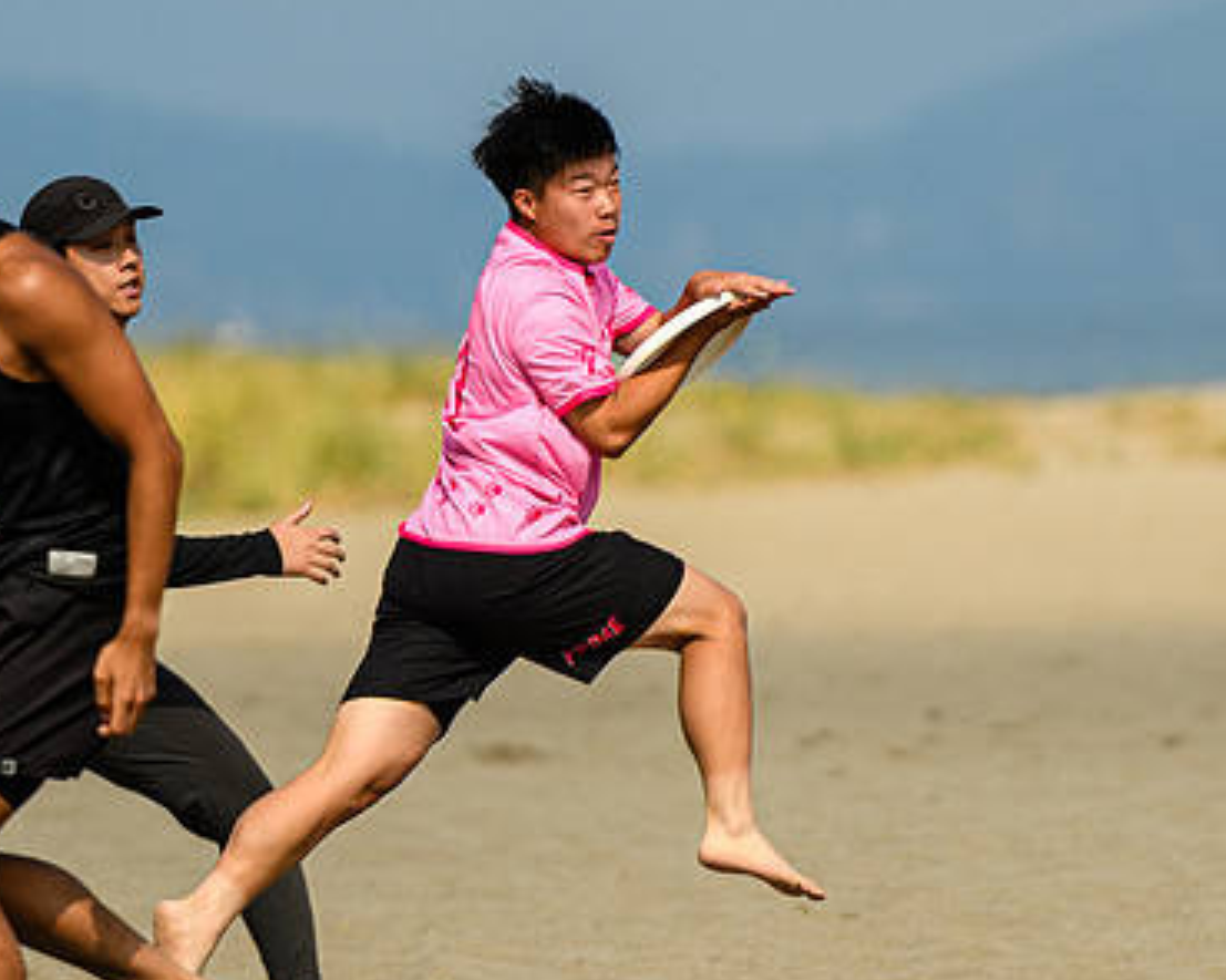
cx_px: 644
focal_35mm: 641
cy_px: 372
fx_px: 23252
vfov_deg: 2.4
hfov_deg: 3.0
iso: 100
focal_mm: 200
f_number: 3.2
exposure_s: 1/2000
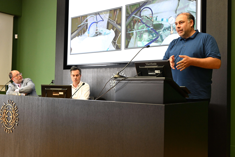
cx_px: 118
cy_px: 78
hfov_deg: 49.6
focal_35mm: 39
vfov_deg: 34.2
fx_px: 255
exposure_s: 1/160
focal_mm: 39
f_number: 5
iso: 5000
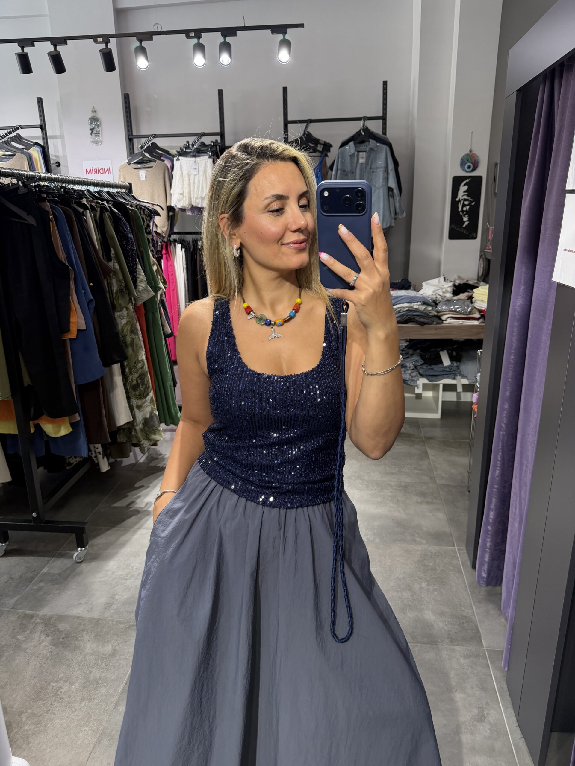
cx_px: 288
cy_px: 383
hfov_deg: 56.8
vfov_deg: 71.6
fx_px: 532
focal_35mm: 24
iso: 125
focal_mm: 6.76
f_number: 1.78
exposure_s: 1/121
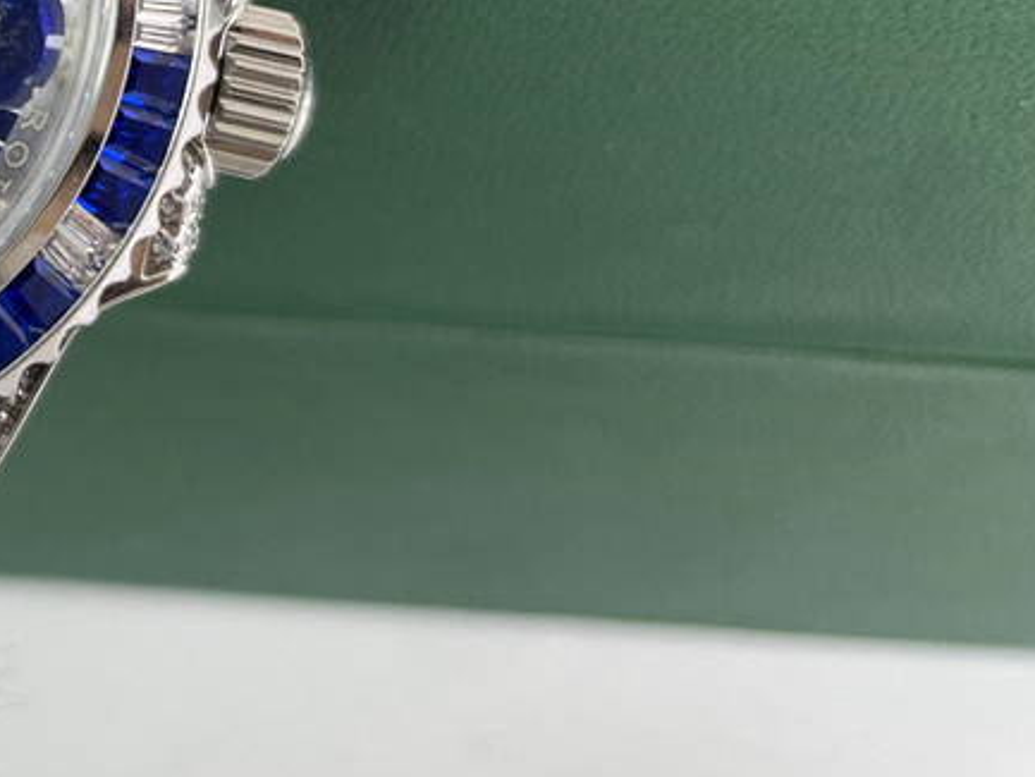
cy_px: -17
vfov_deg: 19.8
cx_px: -373
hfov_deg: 23.4
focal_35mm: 72
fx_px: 2153
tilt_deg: -55.1
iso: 50
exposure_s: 1/100
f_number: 1.6
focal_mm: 4.2
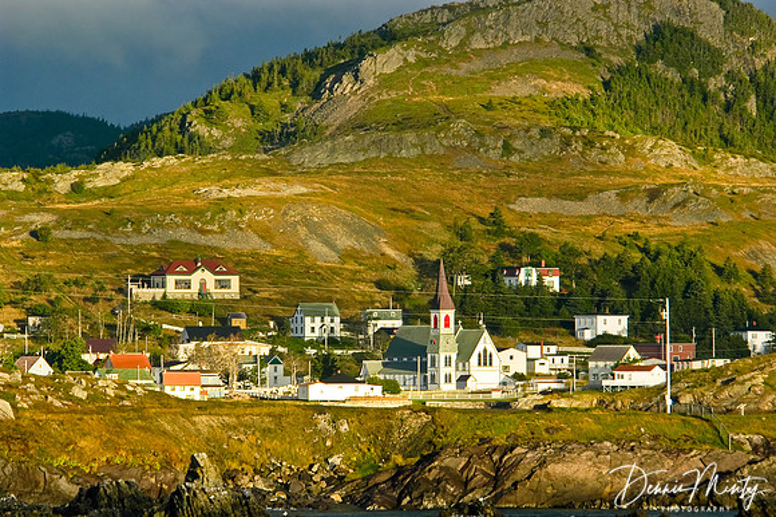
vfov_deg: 3.7
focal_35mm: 375
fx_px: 8078
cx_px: 388
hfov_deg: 5.5
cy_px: 258
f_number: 5.3
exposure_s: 1/500
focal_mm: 250
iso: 200
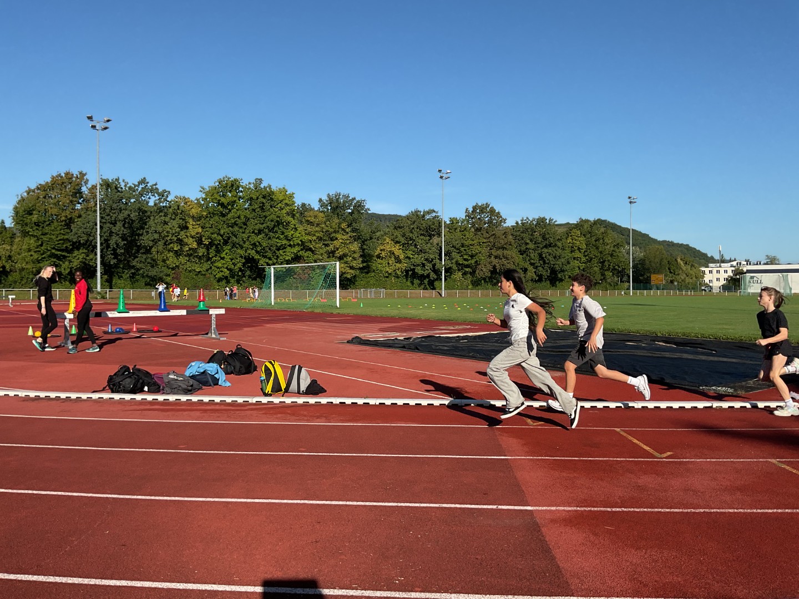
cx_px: 400
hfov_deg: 61.7
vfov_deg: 48.2
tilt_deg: -1.6
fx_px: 669
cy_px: 300
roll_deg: -1.1
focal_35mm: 29
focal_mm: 3
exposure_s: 1/1675
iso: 16
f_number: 1.8
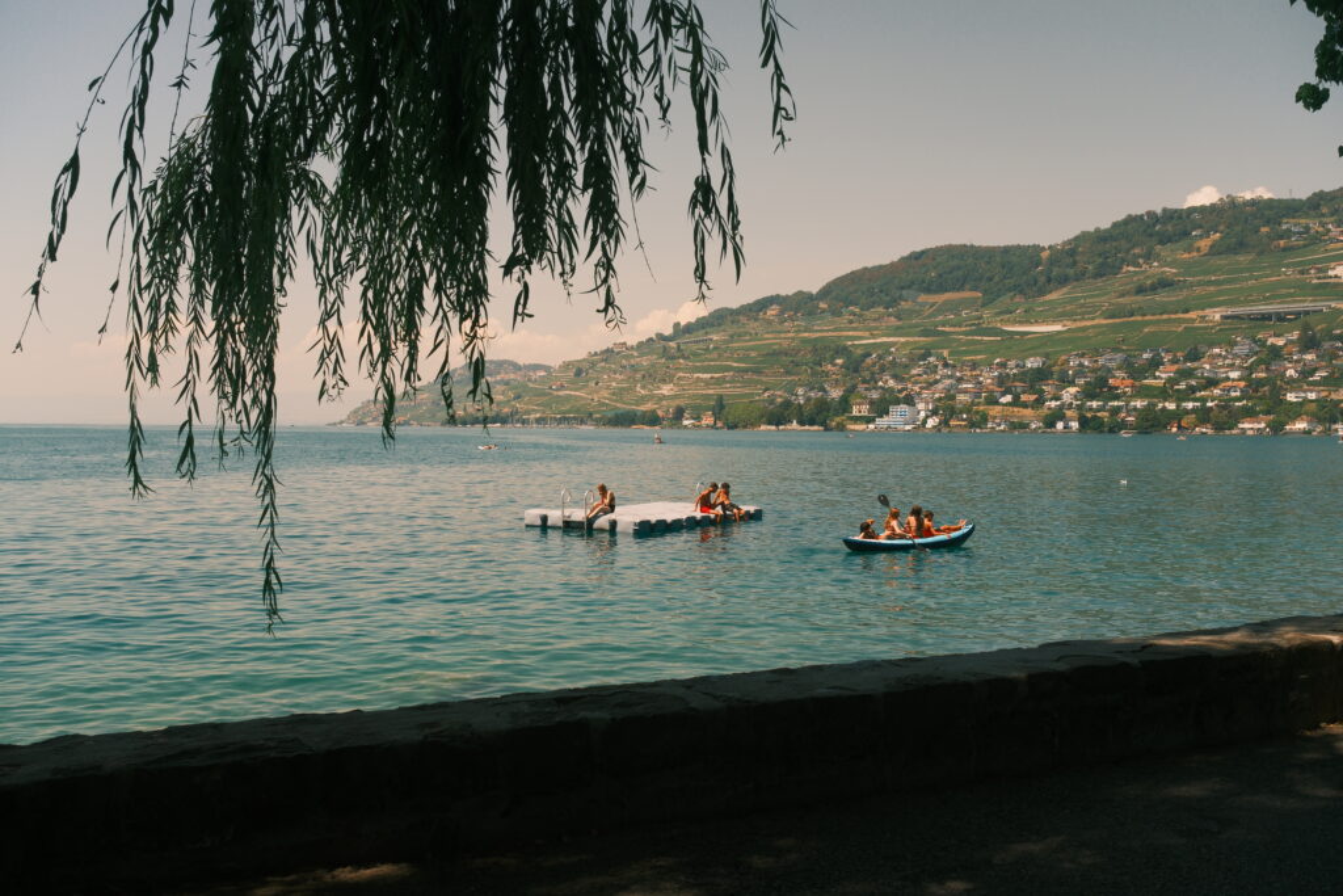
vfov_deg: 37.9
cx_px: 672
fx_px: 1306
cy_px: 448
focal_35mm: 35
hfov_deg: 54.4
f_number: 8
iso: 250
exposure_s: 1/200
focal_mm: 23
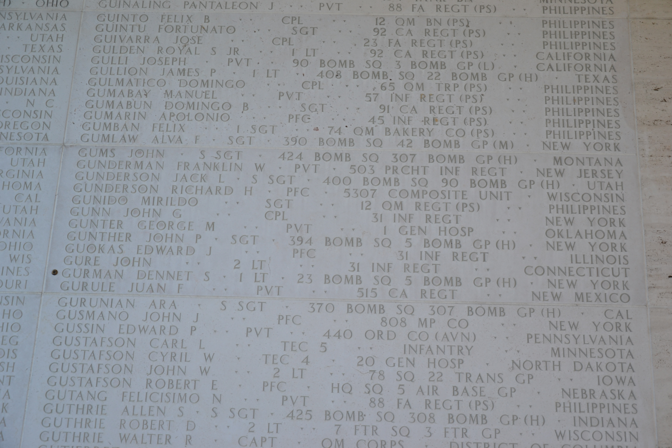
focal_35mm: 68
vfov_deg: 20.2
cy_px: 224
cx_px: 336
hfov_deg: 29.9
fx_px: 1260
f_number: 5.6
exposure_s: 1/125
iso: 220
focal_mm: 45
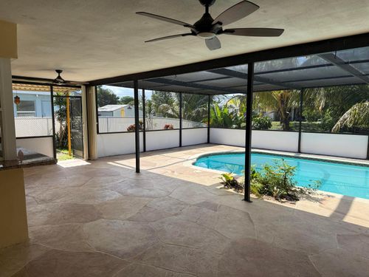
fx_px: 256
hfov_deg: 71.6
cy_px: 138
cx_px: 184
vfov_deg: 56.8
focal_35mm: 24
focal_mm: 6.76
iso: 80
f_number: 1.78
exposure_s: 1/1618
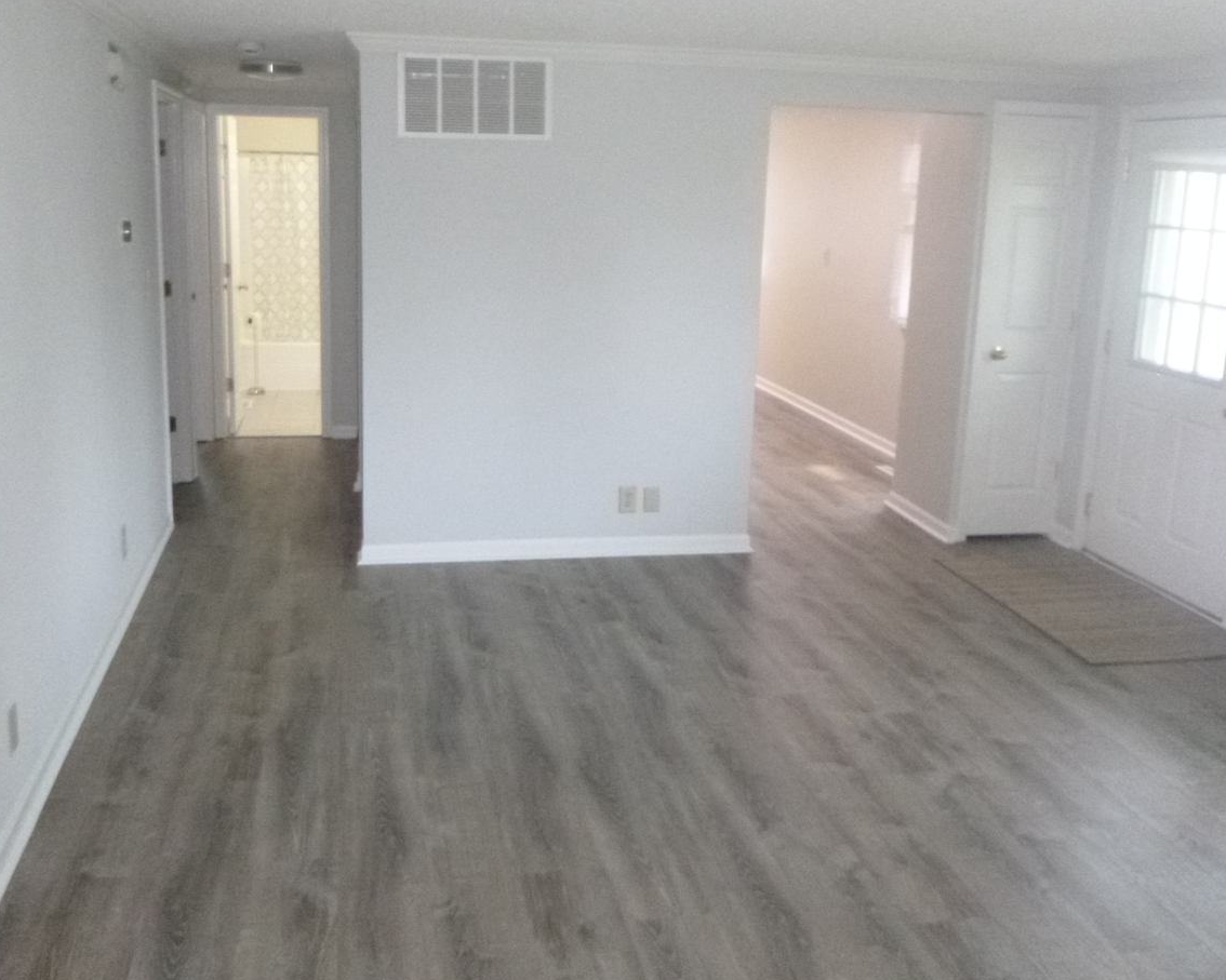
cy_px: 401
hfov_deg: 57.1
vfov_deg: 46.9
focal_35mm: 31
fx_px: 1125
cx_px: 560
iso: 800
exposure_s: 1/60
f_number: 3.9
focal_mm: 4.5
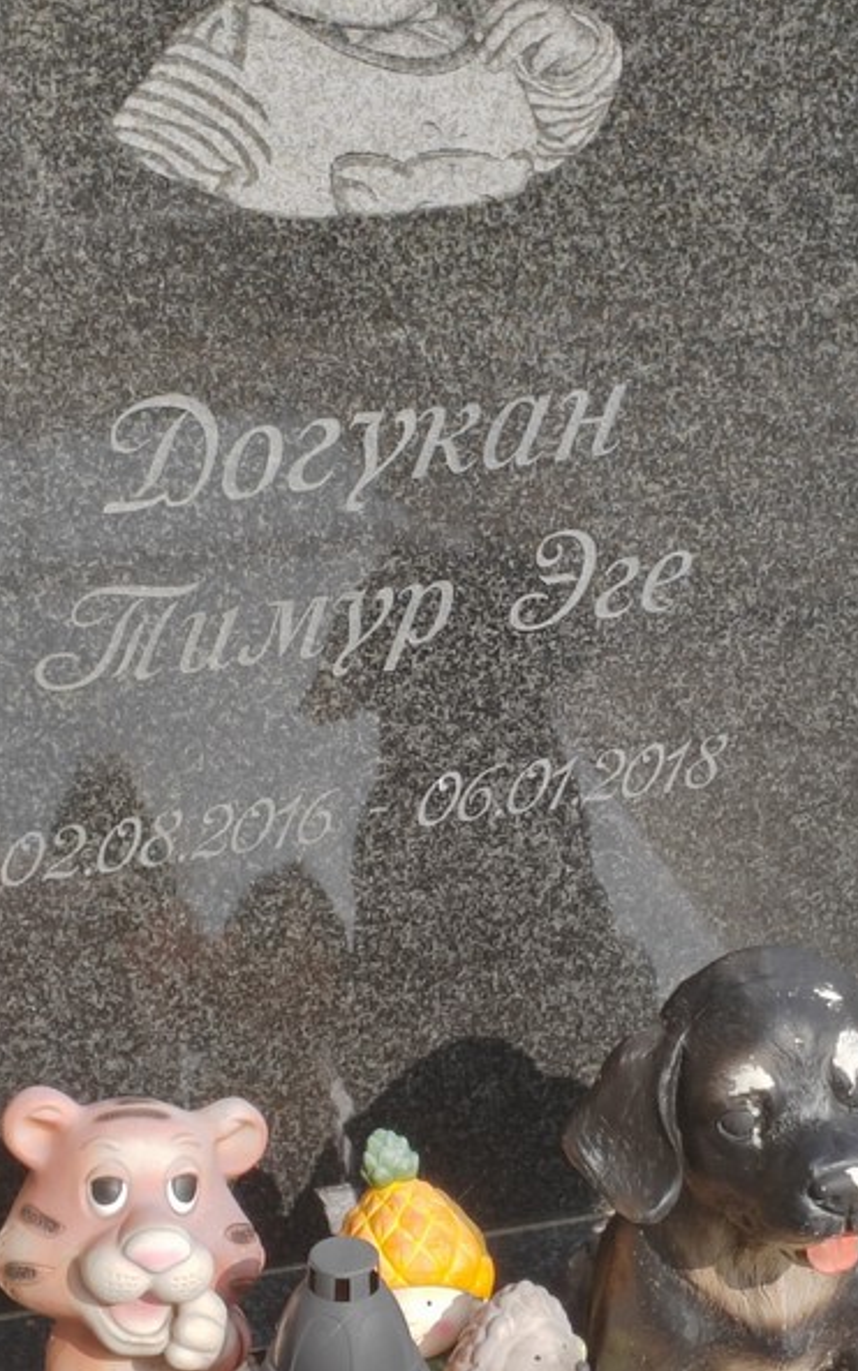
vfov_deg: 18.4
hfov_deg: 11.6
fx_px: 4225
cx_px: 467
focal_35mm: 113
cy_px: 680
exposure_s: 1/1000
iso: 100
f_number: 1.9
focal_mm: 5.52
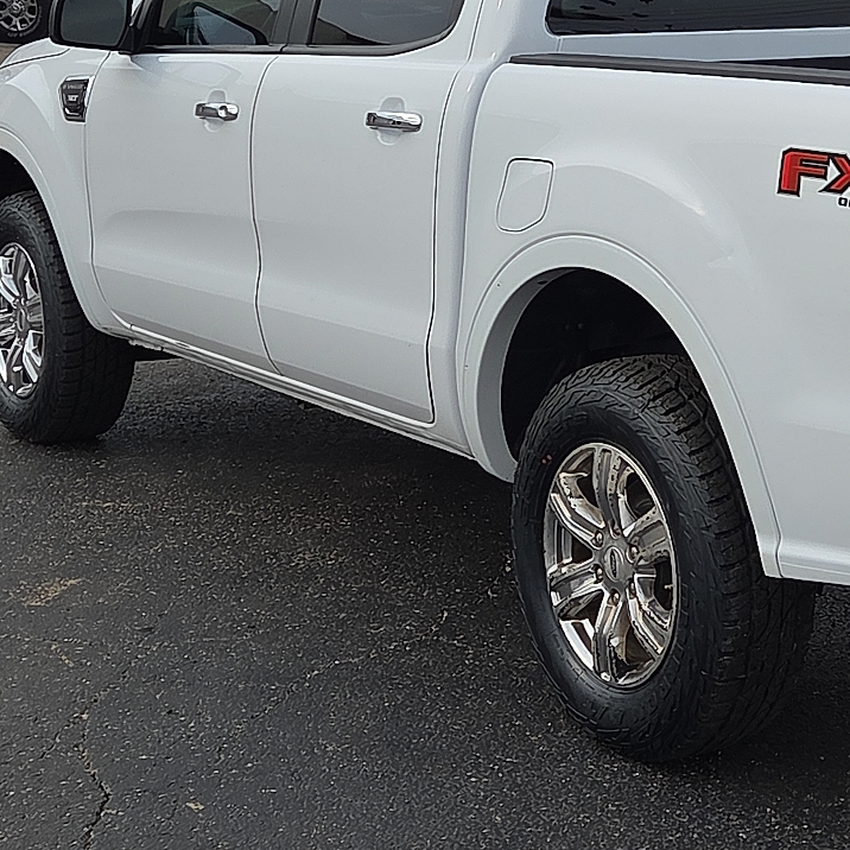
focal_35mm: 79
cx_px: 801
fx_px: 2195
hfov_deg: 21.3
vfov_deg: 21.7
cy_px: 196
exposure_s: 1/3333
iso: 76
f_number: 1.8
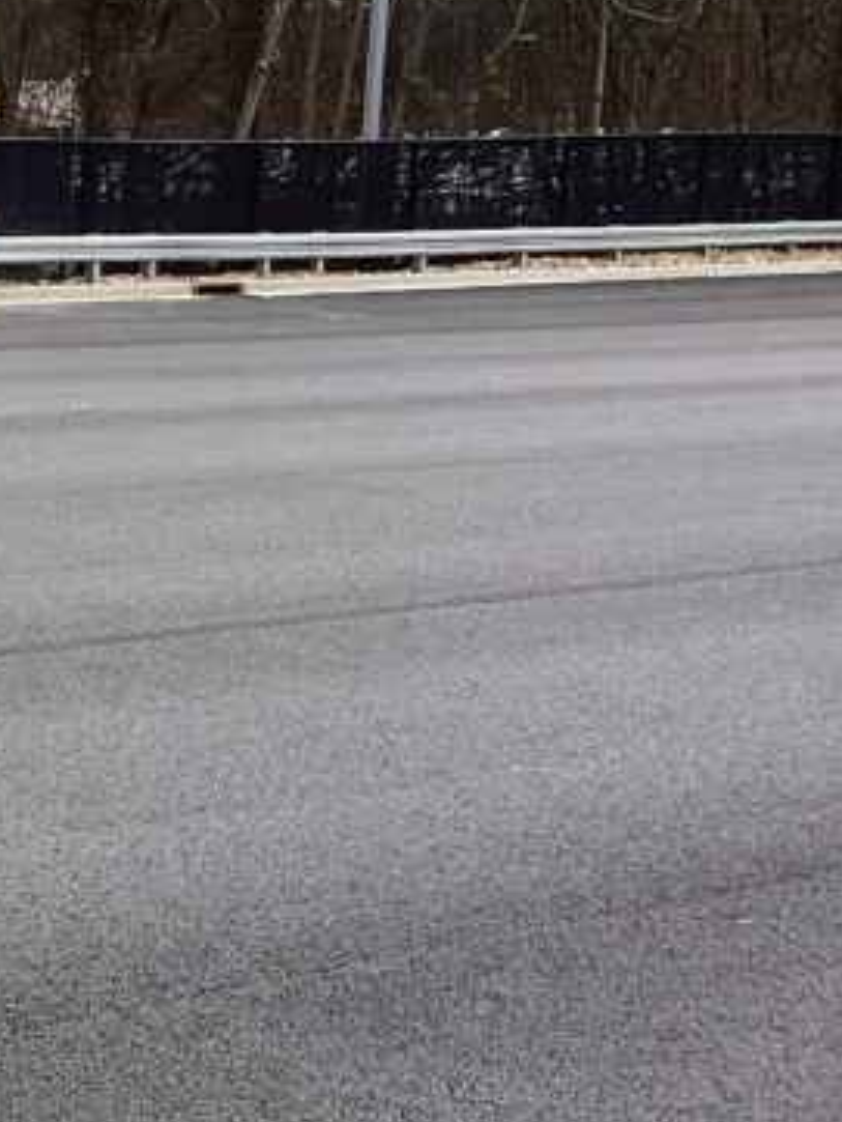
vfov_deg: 22.2
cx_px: -342
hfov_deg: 15.7
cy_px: 500
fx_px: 2852
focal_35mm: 88
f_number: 2.4
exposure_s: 1/684
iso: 25
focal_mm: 3.3
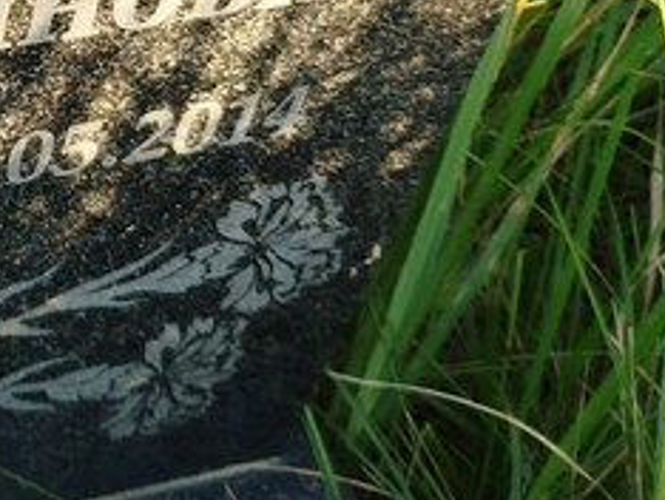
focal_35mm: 82
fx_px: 1577
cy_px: -182
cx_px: -259
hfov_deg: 21.0
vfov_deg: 16.8
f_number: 1.7
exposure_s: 1/100
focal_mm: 5.31
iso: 80
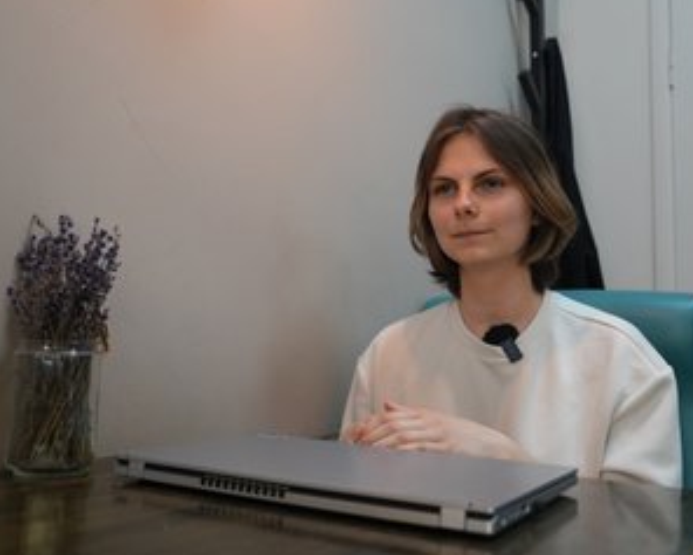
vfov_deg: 39.1
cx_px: 332
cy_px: 247
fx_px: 780
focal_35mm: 38
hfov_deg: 47.9
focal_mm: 30
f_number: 4
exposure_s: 1/160
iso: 3200
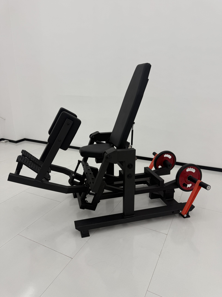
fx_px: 205
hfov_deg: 56.8
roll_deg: -0.6
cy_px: 148
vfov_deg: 71.6
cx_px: 111
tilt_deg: -17.5
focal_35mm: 24
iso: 80
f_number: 1.78
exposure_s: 1/849
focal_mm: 6.76
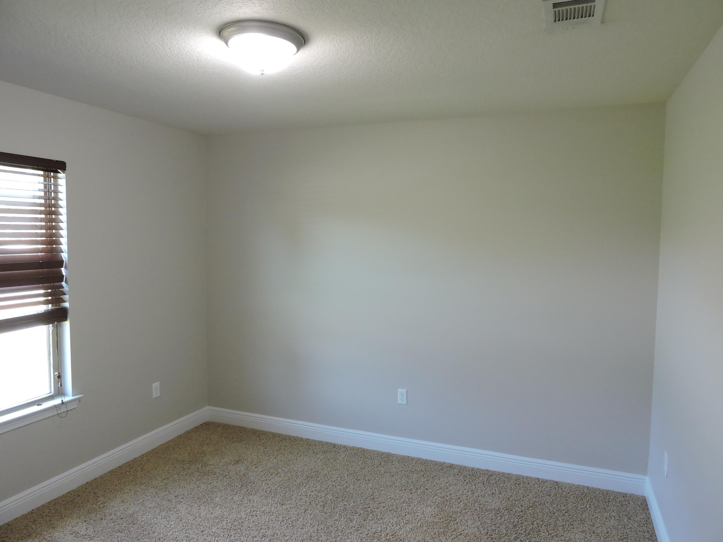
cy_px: 271
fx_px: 501
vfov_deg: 56.8
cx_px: 362
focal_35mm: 24
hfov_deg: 71.6
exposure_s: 1/30
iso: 400
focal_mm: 4.3
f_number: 3.3
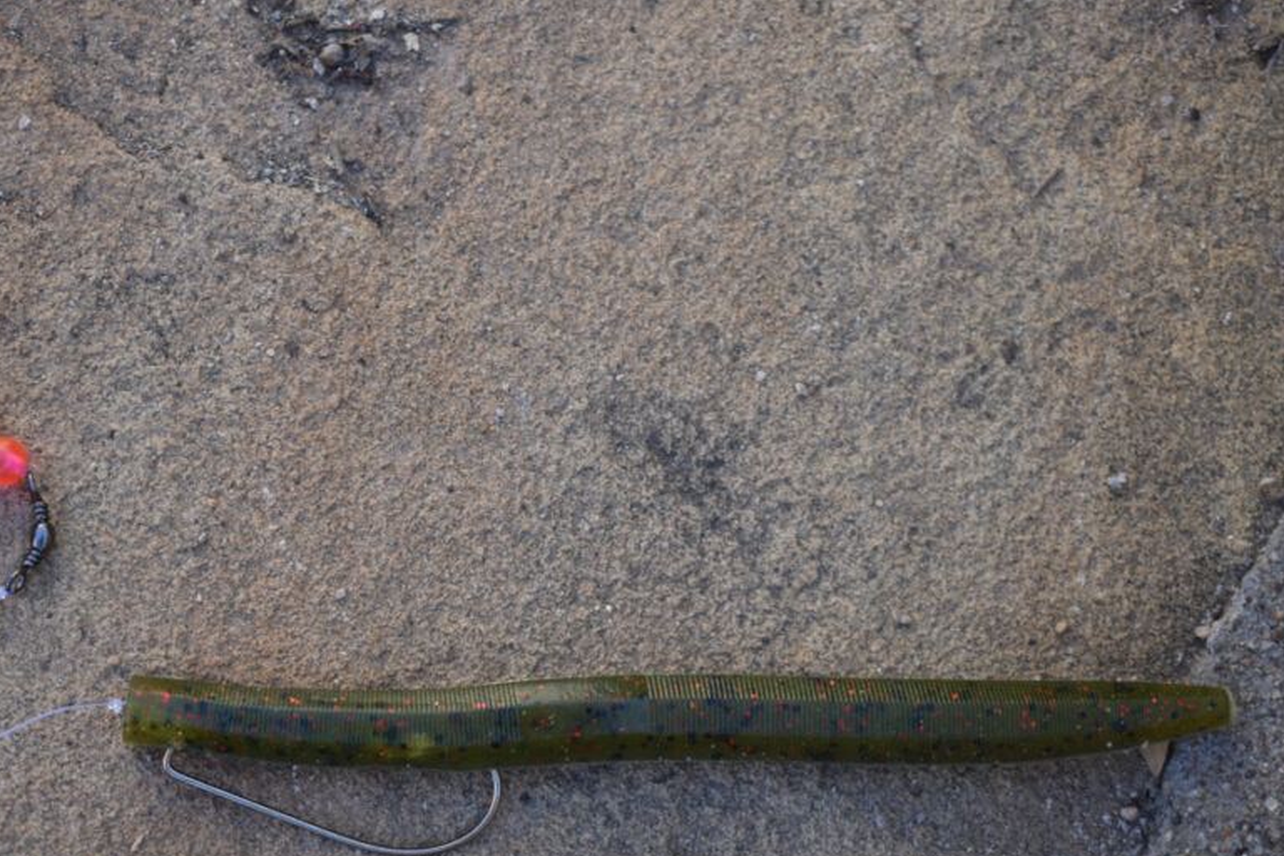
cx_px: 495
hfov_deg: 29.6
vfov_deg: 20.0
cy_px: 434
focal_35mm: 68
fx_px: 2425
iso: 100
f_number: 4.5
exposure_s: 1/80
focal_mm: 34
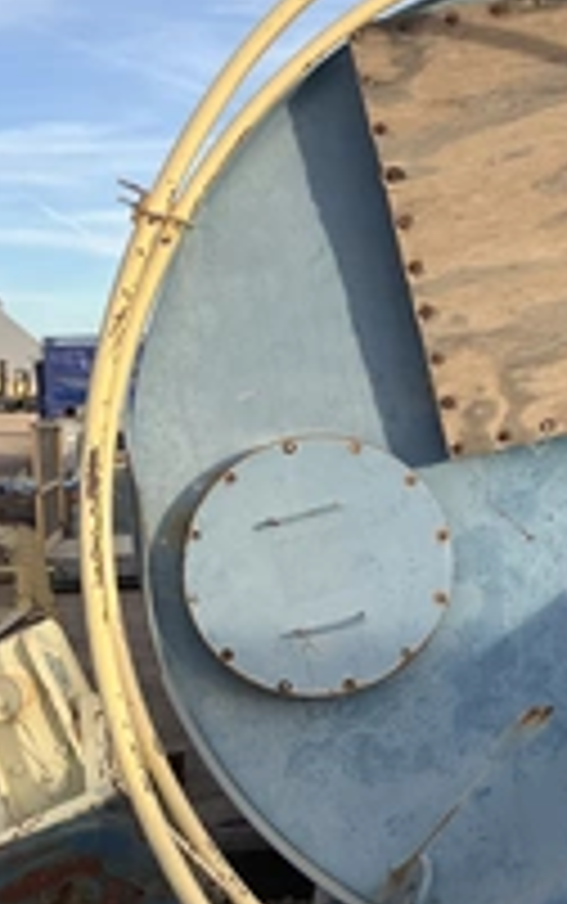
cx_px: 621
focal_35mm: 59
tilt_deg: -0.1
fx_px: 1456
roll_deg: +1.4
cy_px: 445
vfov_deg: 34.5
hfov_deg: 21.0
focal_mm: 3.99
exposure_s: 1/838
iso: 32
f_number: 1.8
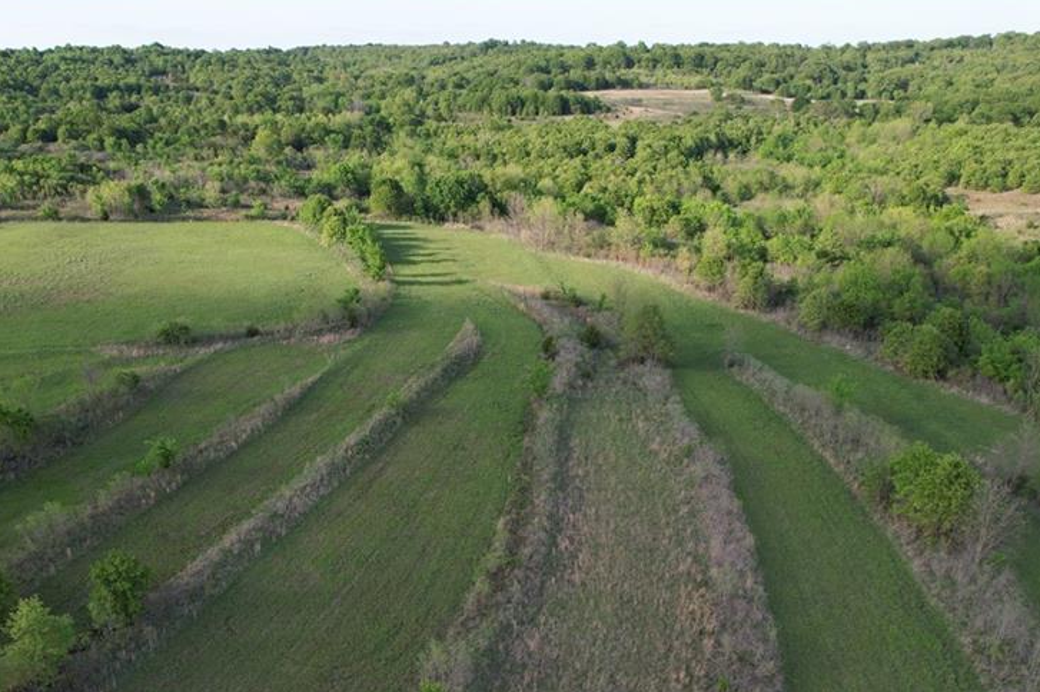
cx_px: 363
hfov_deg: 59.2
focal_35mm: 31
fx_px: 895
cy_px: 475
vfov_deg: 41.6
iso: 130
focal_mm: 8.38
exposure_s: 1/640
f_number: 2.8
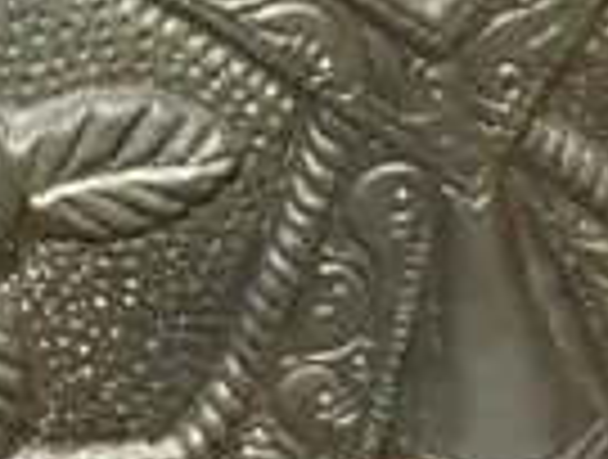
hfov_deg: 5.6
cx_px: -171
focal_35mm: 348
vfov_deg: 4.3
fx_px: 6129
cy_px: -86
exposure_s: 1/60
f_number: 5.1
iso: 640
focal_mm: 23
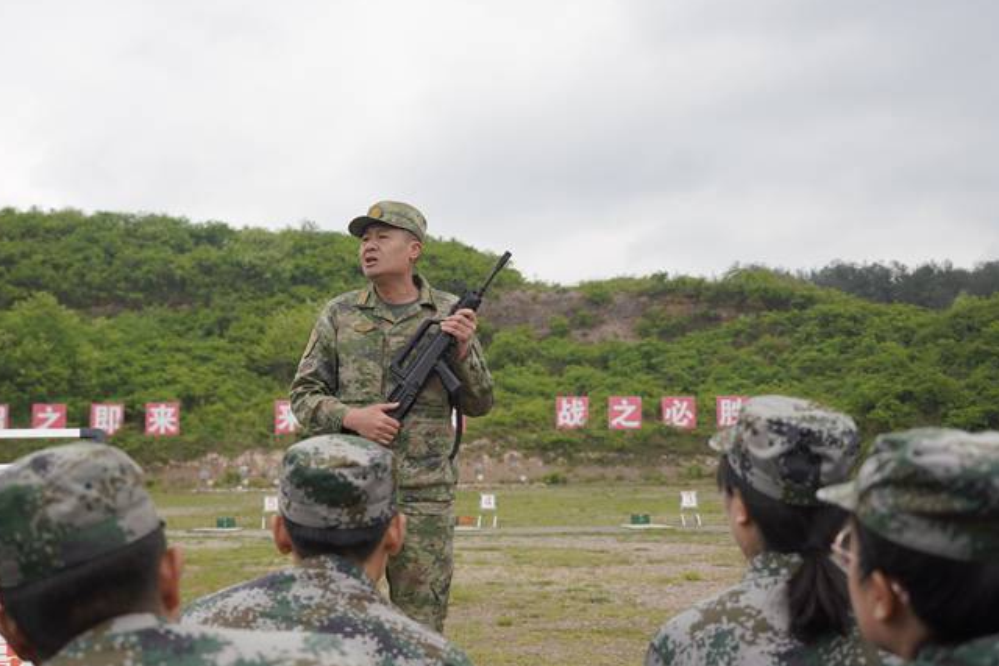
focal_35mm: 50
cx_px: 417
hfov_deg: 39.5
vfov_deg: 27.0
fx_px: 1388
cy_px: 309
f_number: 4.5
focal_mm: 40
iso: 100
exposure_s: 1/200
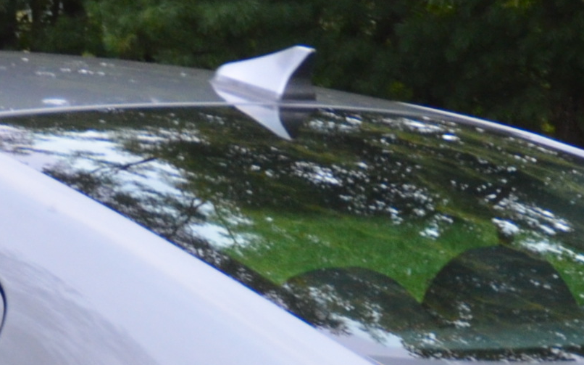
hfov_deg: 16.5
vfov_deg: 9.8
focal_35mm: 126
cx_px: 130
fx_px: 2005
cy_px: 681
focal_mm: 18
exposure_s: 1/60
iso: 800
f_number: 4
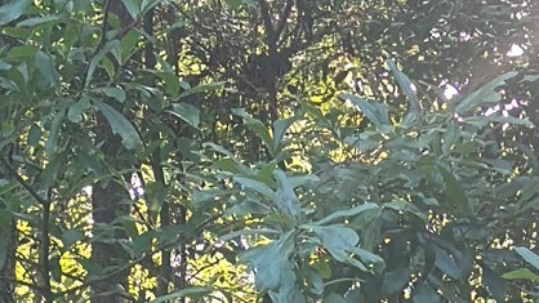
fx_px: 3658
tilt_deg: +4.9
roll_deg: -0.7
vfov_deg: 4.5
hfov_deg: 8.4
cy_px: 1075
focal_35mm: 256
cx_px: 607
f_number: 1.78
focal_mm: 6.86
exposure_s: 1/131
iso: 125
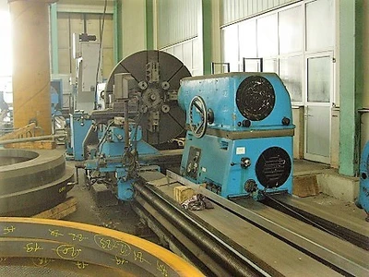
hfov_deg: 47.9
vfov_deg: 36.8
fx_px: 416
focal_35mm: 39
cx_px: 184
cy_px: 138
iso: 200
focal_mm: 6.6
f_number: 3.5
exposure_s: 1/45
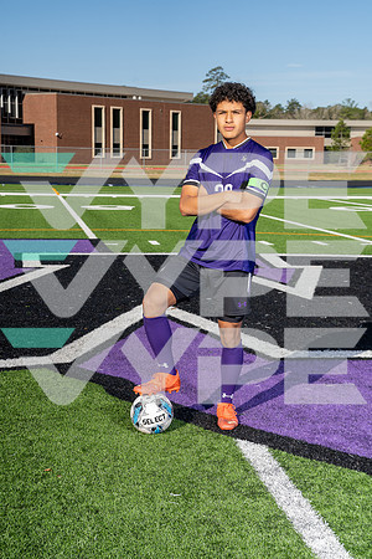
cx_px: 186
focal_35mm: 62
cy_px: 280
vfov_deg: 32.4
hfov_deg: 21.9
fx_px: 961
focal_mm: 62
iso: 100
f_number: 8
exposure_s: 1/250
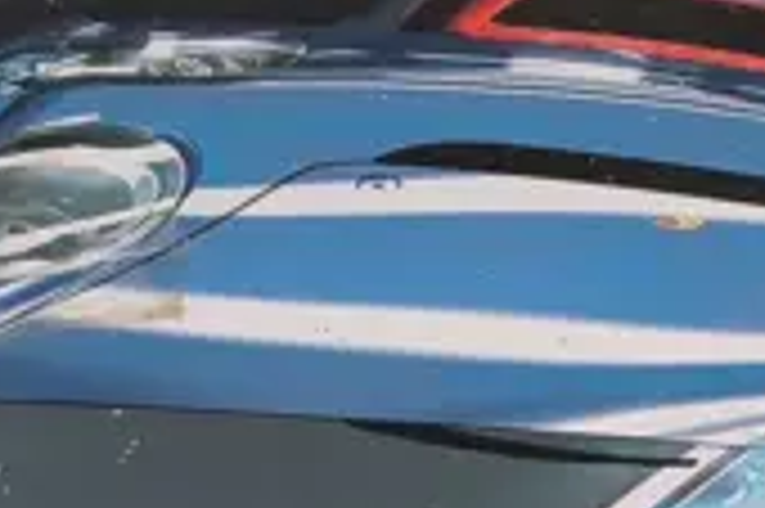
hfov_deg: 11.8
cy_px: 787
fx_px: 3588
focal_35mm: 169
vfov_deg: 7.9
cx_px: 1053
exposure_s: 1/100
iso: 64
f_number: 2
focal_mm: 2.87
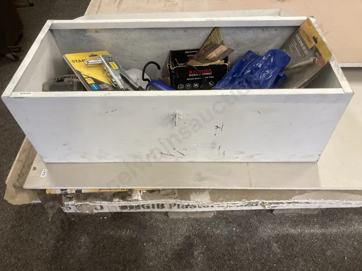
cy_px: 136
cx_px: 181
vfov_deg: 49.7
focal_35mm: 28
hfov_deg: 63.4
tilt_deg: -48.2
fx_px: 293
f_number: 1.8
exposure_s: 1/50
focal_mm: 3.99
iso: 64
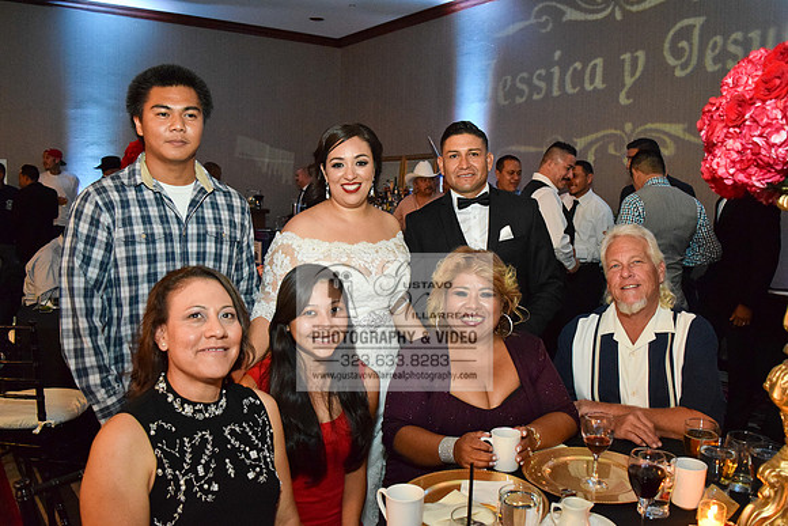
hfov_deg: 61.9
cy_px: 263
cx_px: 394
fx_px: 657
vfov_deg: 43.6
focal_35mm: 30
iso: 4000
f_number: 5
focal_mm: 20
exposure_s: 1/60
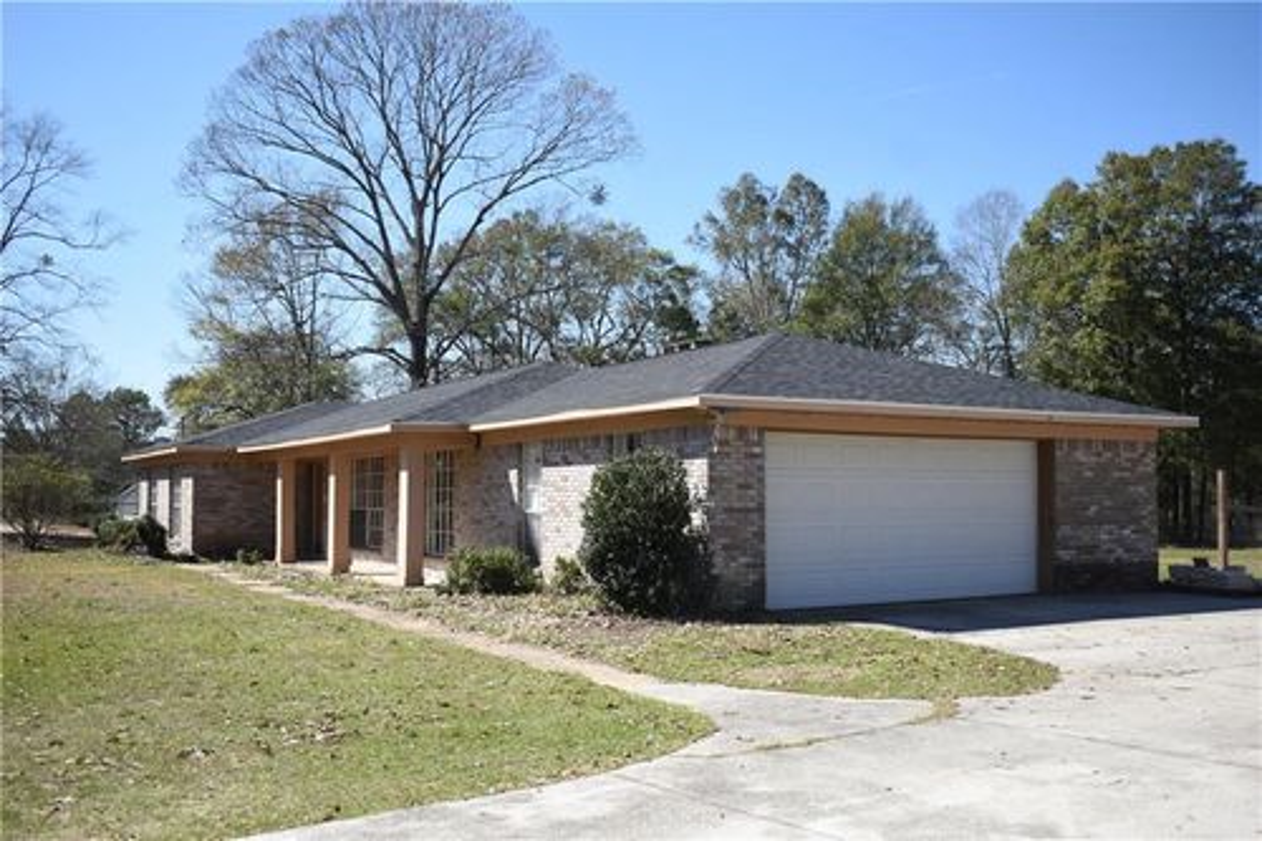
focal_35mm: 34
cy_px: 420
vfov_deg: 38.3
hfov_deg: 55.1
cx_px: 631
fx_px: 1209
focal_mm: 23
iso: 320
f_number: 3.8
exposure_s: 1/2000
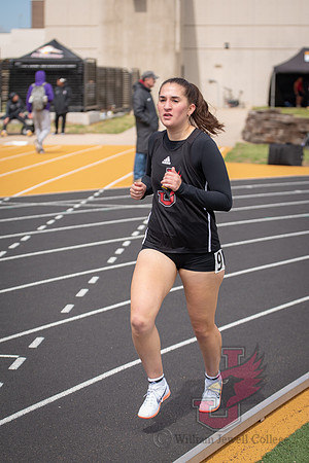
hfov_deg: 13.0
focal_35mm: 105
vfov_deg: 19.5
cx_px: 154
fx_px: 1352
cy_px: 232
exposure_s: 1/1000
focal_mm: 70
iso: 100
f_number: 2.8
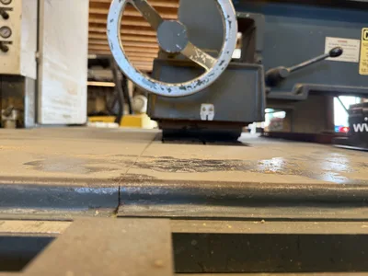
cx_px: 184
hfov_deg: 71.6
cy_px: 138
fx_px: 255
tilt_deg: -2.1
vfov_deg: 56.8
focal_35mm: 24
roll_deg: -2.7
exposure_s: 1/62
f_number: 1.78
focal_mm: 6.76
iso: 125
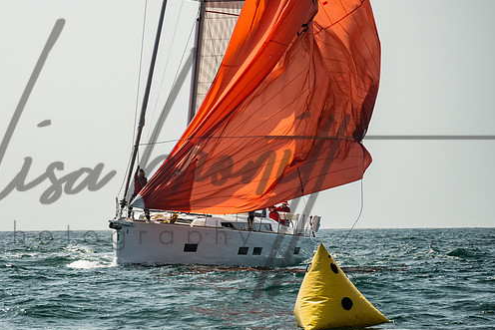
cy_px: 152
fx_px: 4346
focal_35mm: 316
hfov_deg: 6.5
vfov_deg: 4.4
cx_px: 162
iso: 320
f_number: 6.3
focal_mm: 200
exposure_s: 1/1250
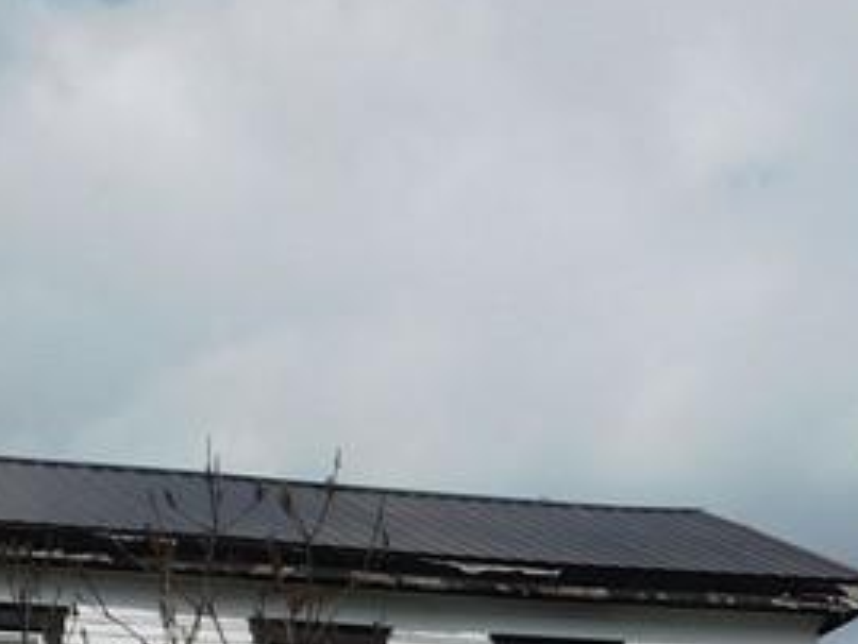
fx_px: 2827
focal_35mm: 114
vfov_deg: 12.3
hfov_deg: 17.3
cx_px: 440
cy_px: 979
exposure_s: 1/800
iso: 125
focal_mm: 5.3
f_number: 6.4
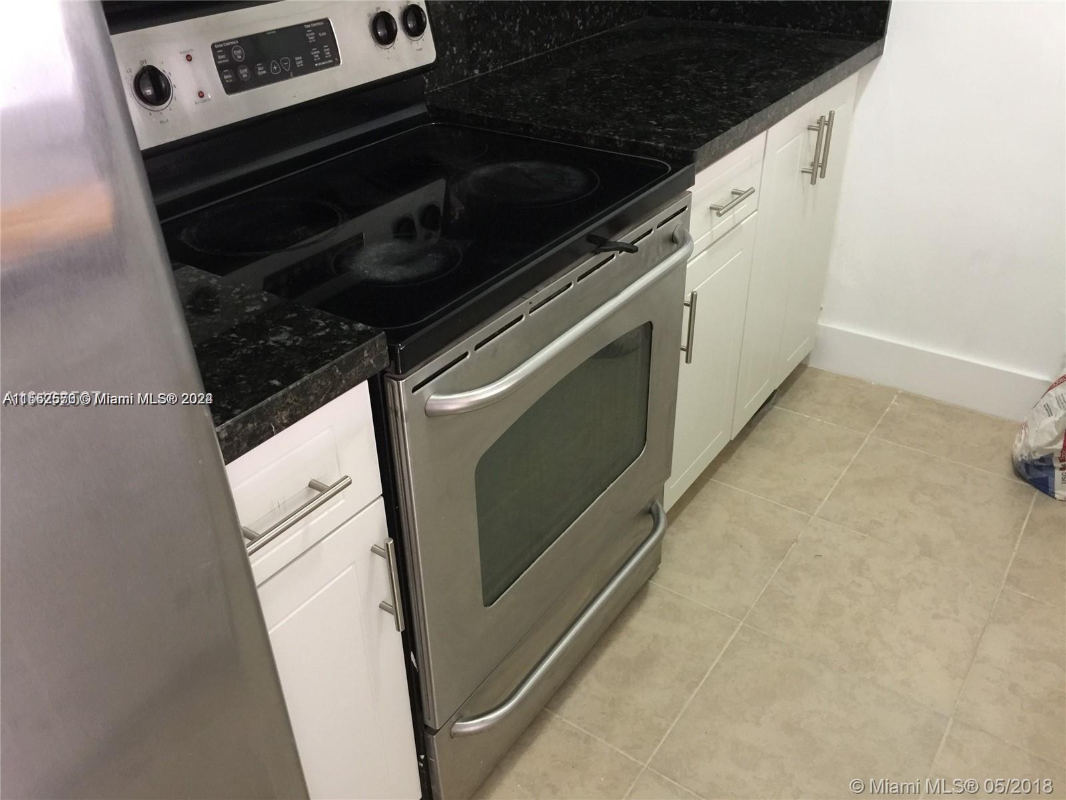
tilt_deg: -31.3
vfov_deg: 48.2
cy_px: 400
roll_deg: +0.2
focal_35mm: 29
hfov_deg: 61.7
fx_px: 893
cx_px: 533
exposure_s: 1/8
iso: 125
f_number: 2.2
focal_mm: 4.15
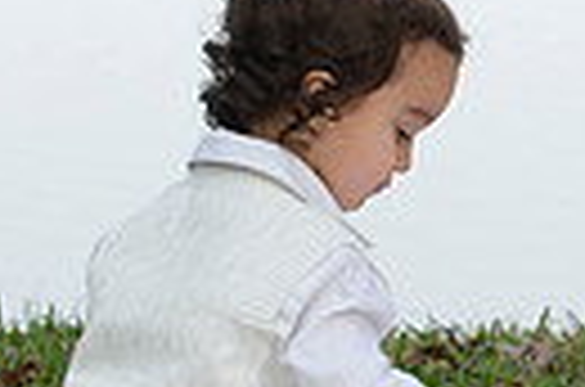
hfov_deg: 5.1
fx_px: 6517
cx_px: 819
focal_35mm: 402
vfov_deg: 3.4
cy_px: 153
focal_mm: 90
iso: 200
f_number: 5
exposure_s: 1/320
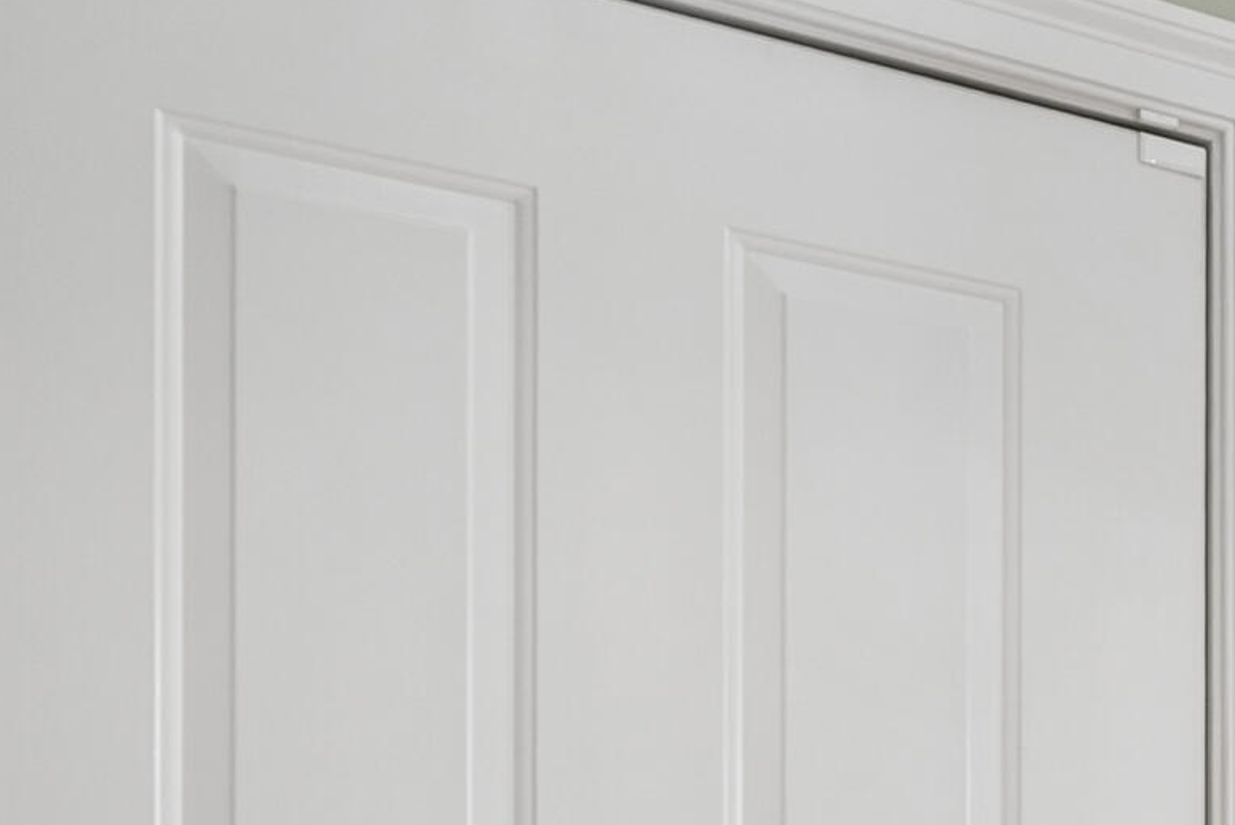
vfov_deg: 19.9
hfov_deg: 25.7
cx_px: 1760
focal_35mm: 62
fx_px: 2128
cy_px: 1107
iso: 320
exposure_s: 1/10
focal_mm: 16
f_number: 7.1
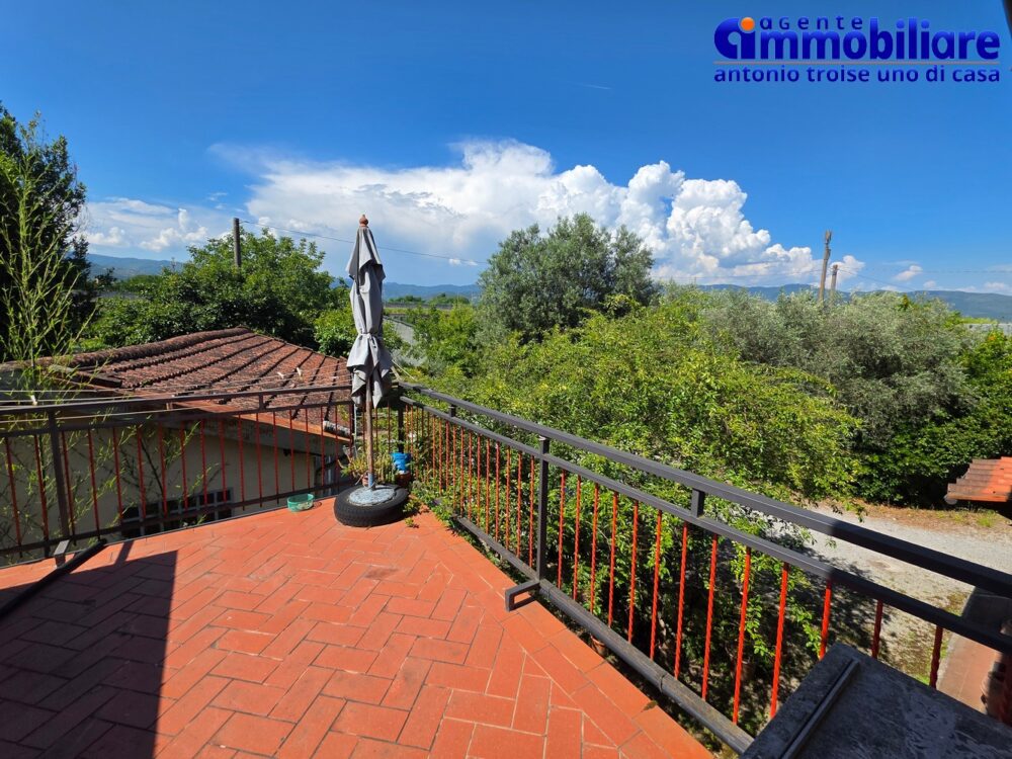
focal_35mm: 13
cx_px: 506
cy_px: 380
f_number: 1.9
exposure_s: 1/2397
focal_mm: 2.2
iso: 40
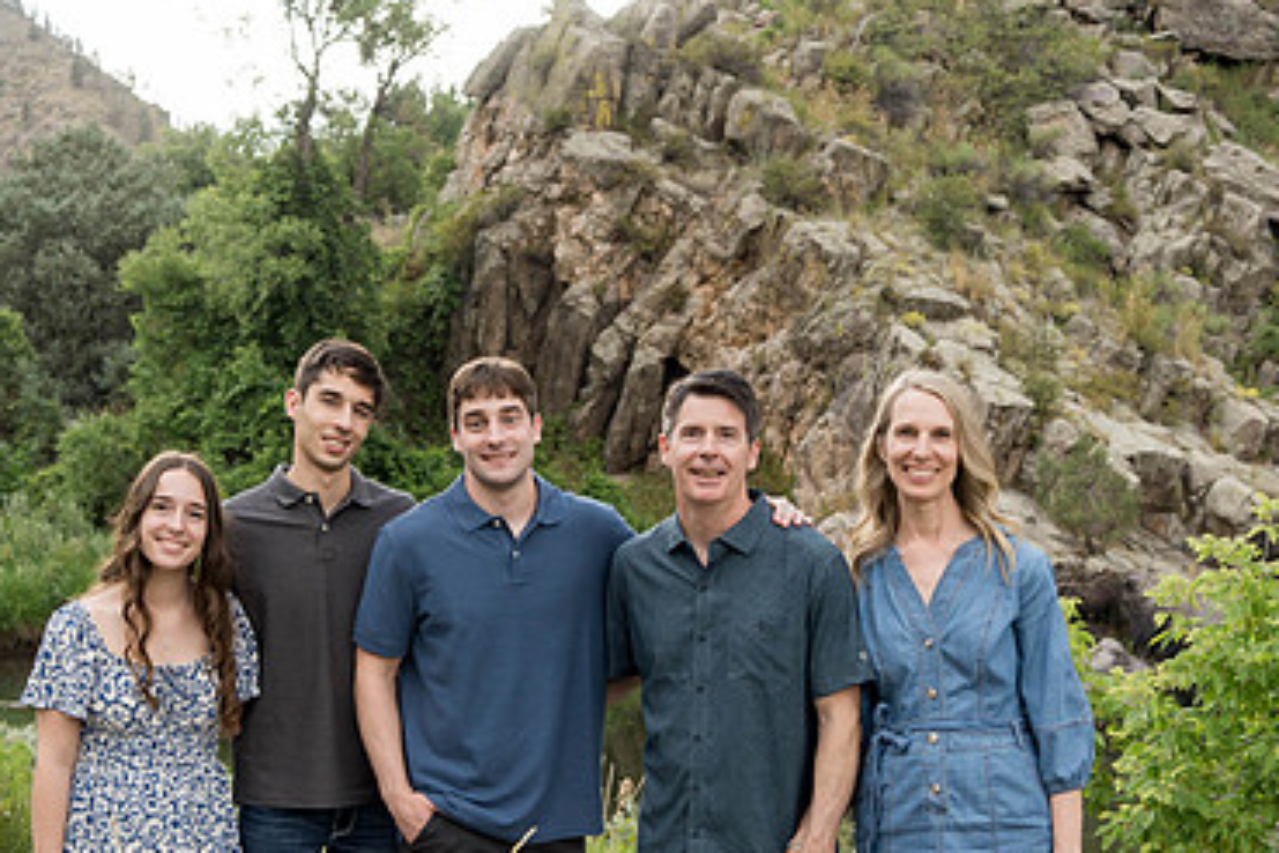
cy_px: 626
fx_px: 1954
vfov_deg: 24.4
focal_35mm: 55
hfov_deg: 36.1
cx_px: 503
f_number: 4.5
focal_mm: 35
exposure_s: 1/160
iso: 800
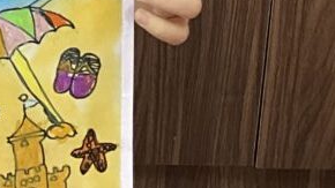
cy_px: -354
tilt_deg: -18.3
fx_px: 968
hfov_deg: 18.5
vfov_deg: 9.2
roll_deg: +1.1
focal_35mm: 109
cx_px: -76
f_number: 1.8
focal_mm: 3
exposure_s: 1/60
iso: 100
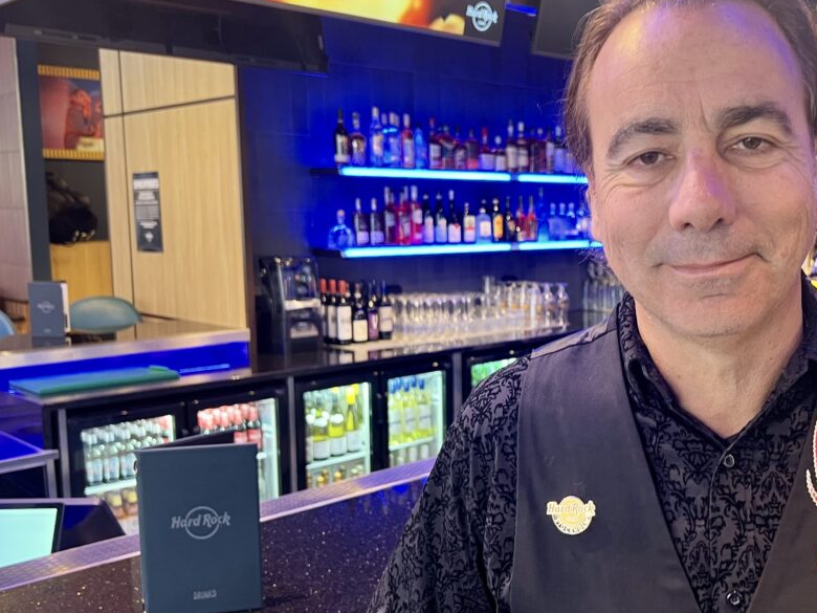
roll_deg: +0.9
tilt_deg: -8.0
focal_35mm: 40
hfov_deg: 46.2
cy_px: 327
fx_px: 944
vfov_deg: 35.9
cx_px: 536
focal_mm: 5.7
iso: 200
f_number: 1.5
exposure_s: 1/50
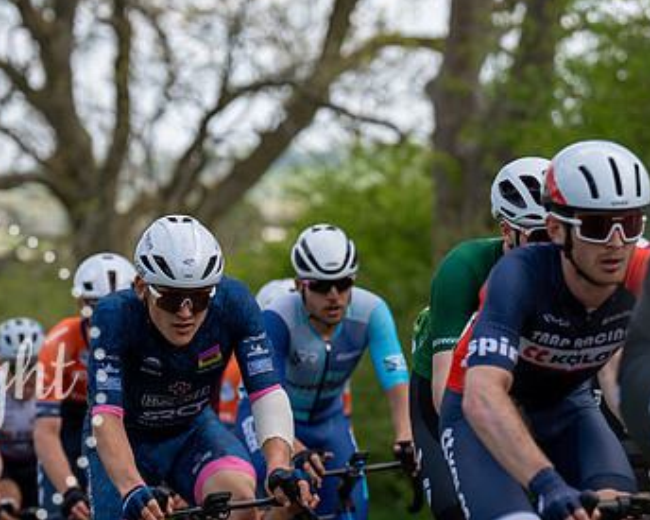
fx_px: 3923
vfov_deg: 7.6
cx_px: 223
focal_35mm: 204
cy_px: 283
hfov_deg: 9.5
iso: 160
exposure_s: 1/1000
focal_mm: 129
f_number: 3.5
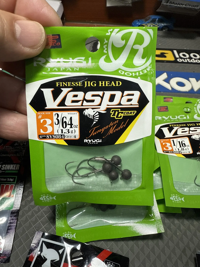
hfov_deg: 56.8
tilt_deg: -47.5
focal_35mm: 24
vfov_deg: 71.6
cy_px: 134
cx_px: 100
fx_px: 185
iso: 125
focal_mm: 2.22
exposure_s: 1/100
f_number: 2.2
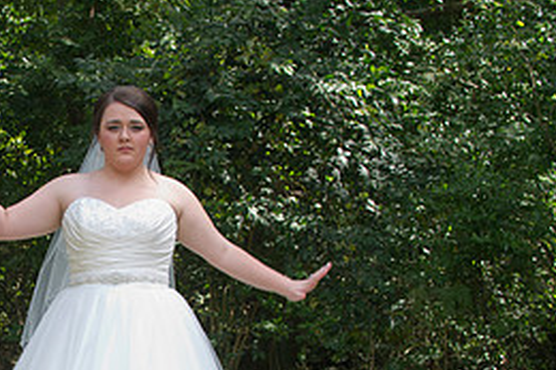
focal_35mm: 156
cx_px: 19
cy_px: 338
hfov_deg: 13.0
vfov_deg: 8.8
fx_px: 2408
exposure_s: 1/100
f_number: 5.6
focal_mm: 70
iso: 320
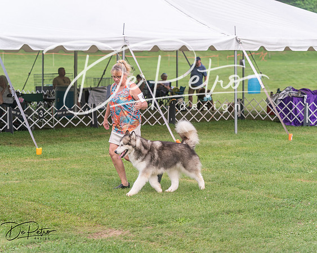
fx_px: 1025
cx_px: 158
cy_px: 126
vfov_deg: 14.1
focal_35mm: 109
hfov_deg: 17.6
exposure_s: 1/640
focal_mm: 97
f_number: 4.5
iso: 200
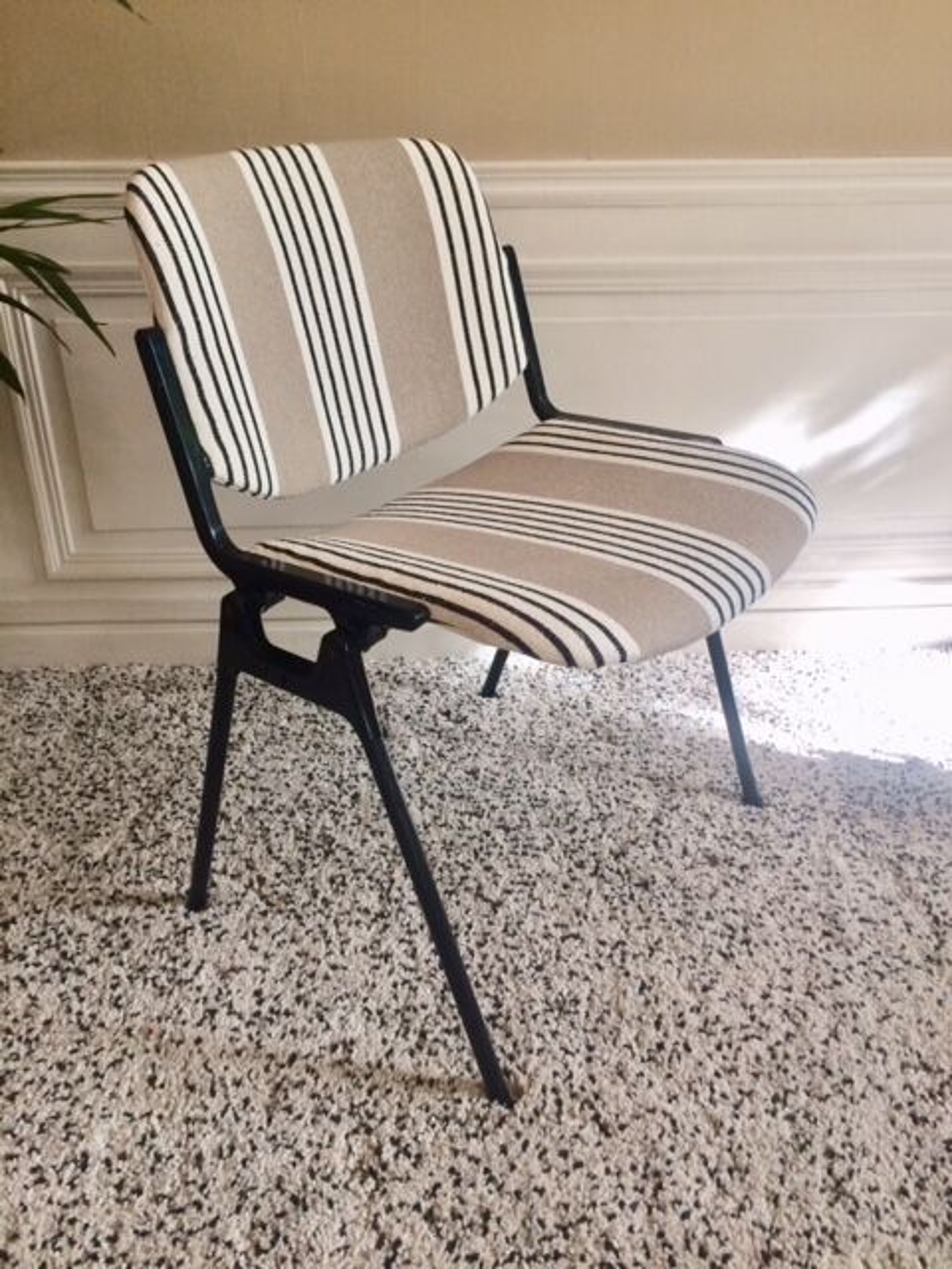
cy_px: 634
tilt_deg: -30.3
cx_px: 476
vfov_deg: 61.7
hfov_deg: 48.2
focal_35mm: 29
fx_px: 1063
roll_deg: +0.3
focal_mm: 4.15
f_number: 2.2
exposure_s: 1/33
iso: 64
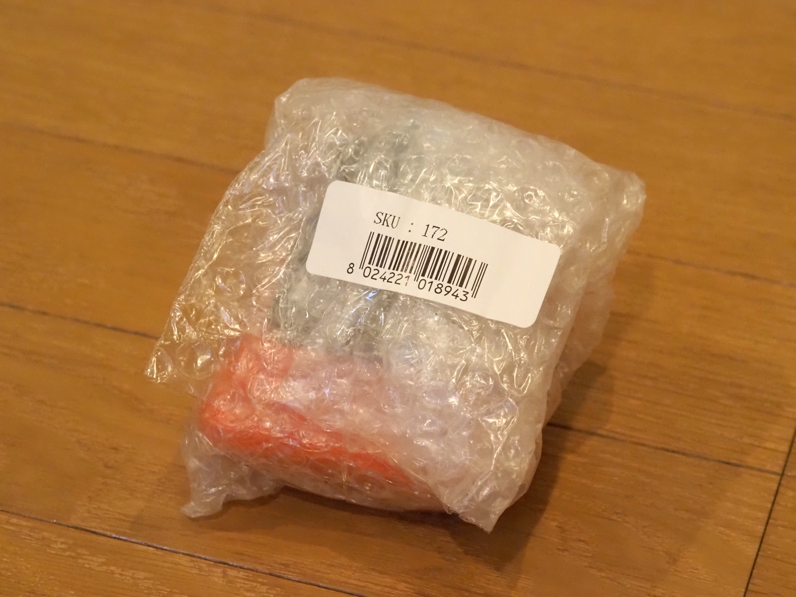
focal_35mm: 120
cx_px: 398
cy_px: 298
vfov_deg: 12.3
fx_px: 2759
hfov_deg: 16.4
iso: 6400
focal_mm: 60
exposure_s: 1/160
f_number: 5.6
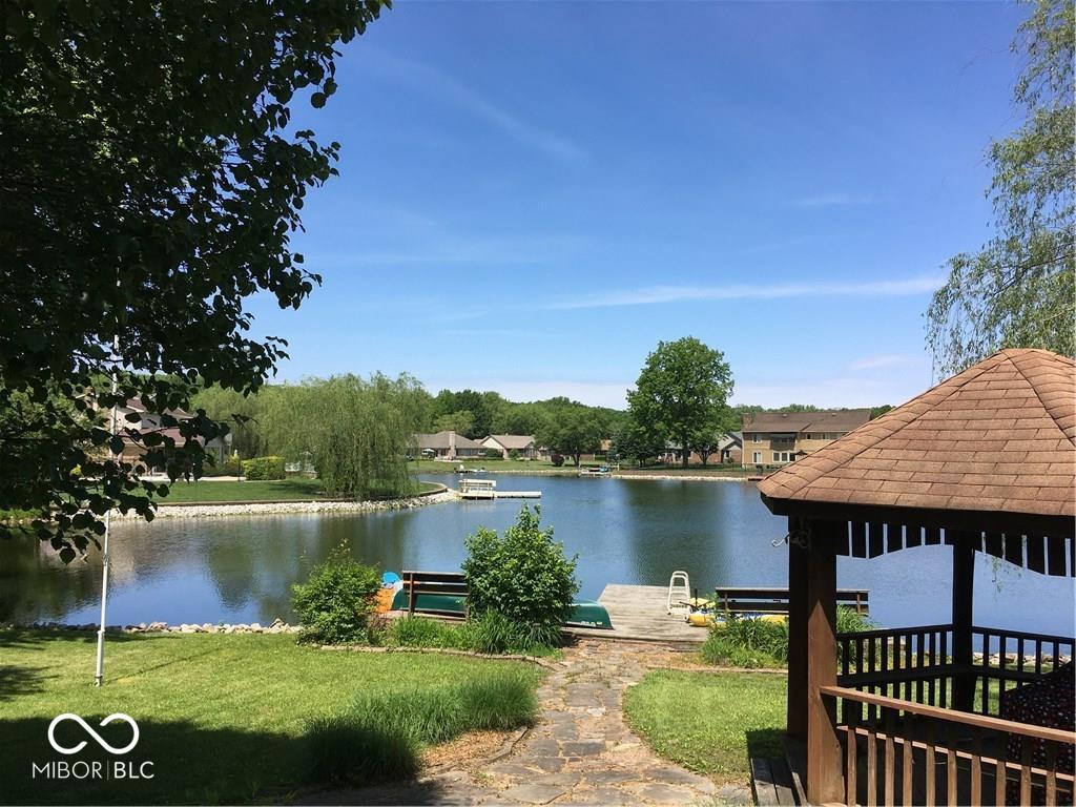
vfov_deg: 48.2
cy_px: 404
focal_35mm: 29
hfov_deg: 61.7
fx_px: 901
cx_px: 538
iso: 25
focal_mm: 4.15
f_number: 2.2
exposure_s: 1/1538
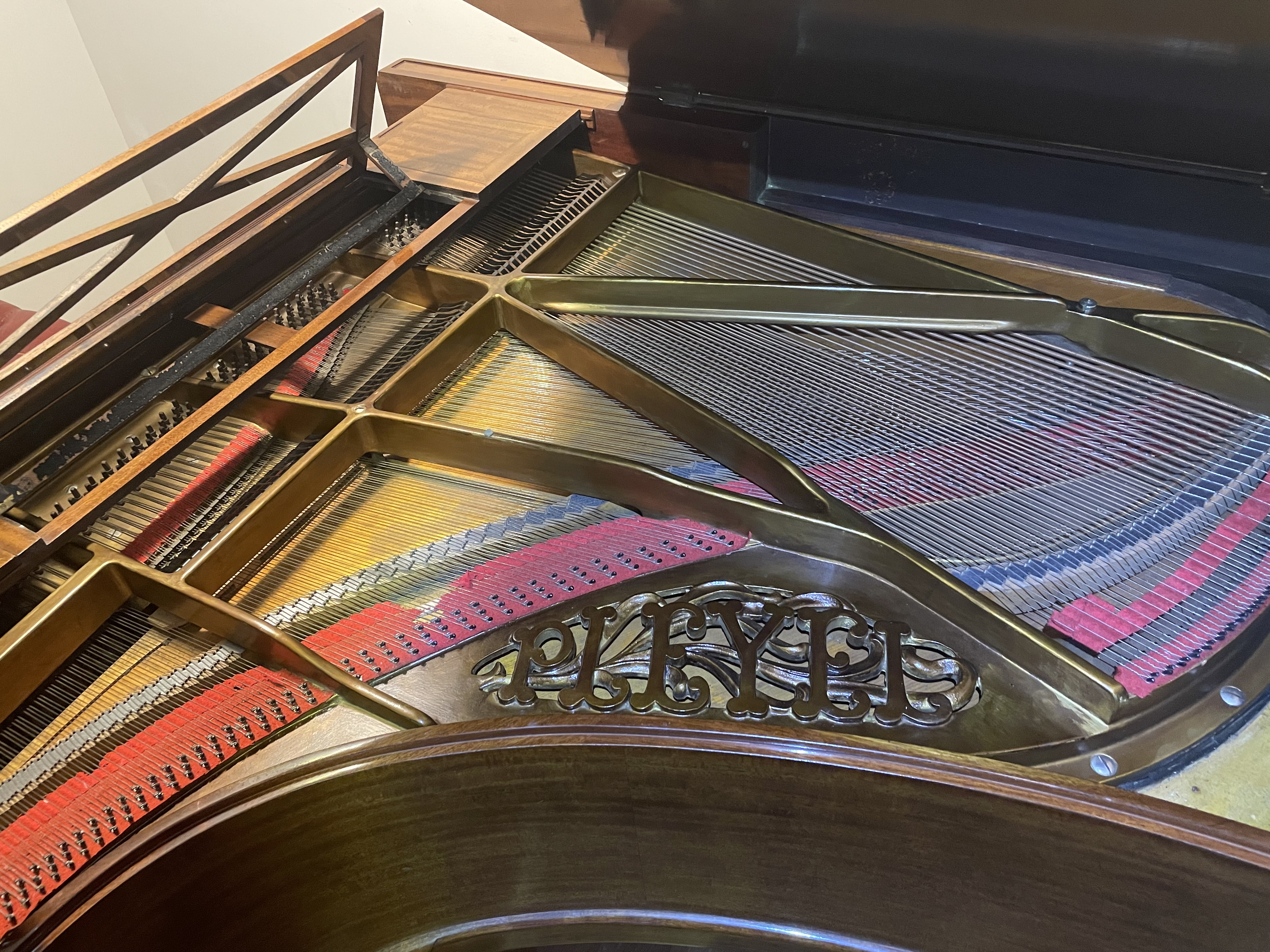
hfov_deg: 67.3
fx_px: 954
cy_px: 476
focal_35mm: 26
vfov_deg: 53.1
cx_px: 635
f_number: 1.6
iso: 500
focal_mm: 4.2
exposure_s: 1/30
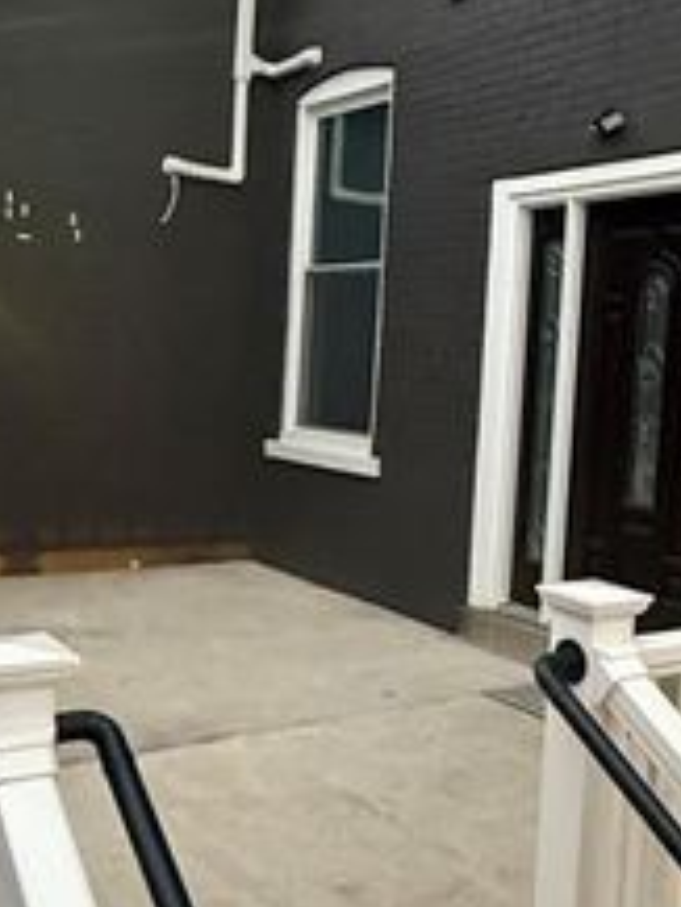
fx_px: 1127
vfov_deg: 43.8
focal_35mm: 43
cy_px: 437
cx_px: 422
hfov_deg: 33.5
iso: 1000
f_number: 2.2
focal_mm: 2.22
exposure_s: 1/60
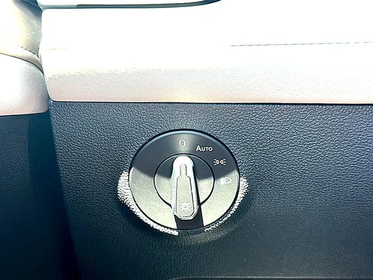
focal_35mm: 40
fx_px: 431
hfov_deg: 46.8
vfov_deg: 36.0
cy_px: 140
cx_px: 186
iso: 64
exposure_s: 1/91
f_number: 1.78
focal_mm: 6.86
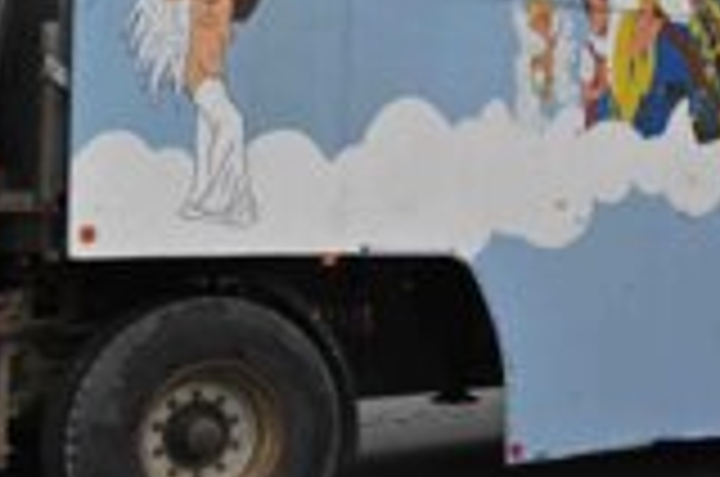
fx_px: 1622
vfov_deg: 16.7
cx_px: 778
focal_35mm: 81
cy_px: 126
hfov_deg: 23.6
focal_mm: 32.5
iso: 2500
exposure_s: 1/1000
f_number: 16
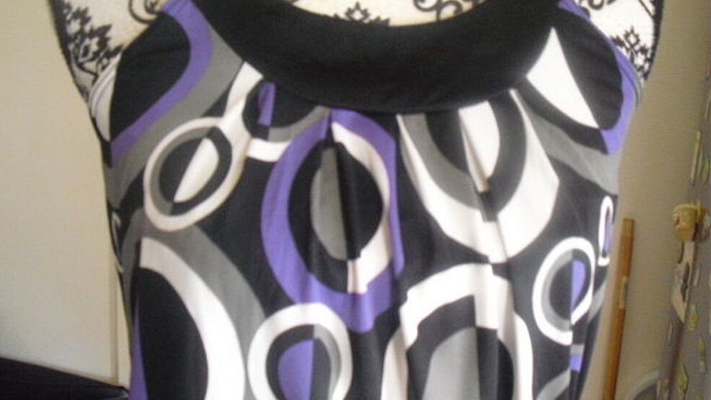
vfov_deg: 29.7
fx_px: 754
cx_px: 349
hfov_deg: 50.5
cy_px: 183
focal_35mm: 40
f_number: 3.1
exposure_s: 1/25
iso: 800
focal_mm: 6.3
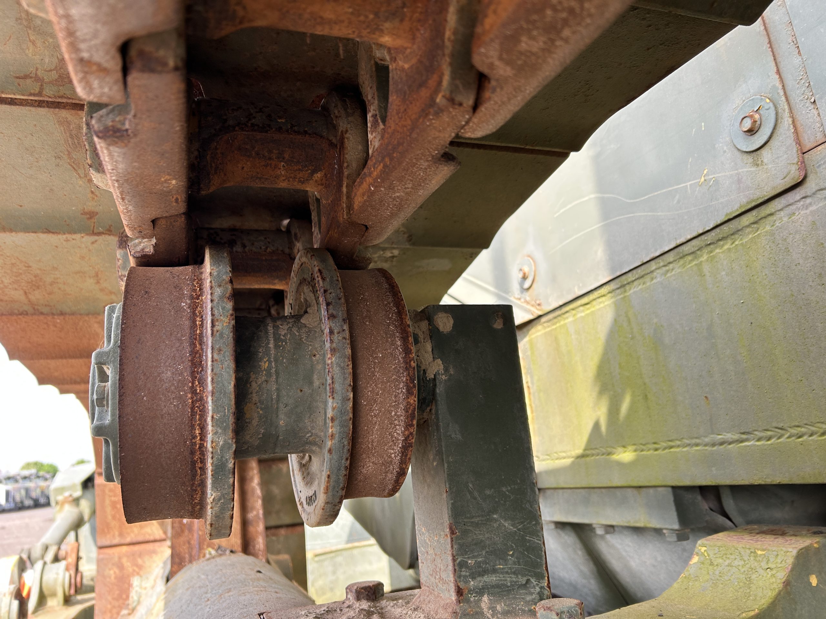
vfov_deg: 53.1
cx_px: 413
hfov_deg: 67.3
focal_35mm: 26
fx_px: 620
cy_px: 310
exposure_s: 1/295
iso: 50
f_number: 1.5
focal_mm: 5.7
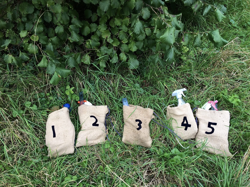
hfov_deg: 61.7
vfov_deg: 48.2
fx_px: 209
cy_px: 94
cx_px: 125
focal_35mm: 29
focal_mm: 4.15
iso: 64
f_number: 2.2
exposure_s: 1/100
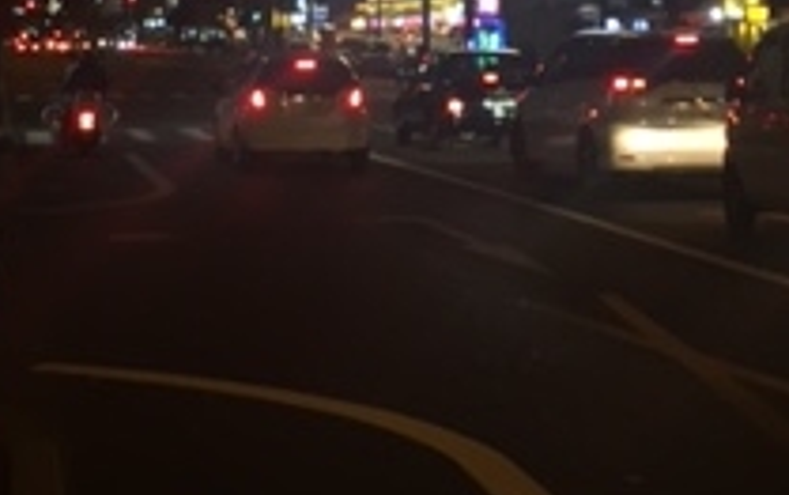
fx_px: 2023
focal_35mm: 94
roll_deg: -0.6
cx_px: 381
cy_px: -200
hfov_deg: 22.1
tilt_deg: +6.5
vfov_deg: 13.3
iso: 64
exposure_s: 1/30
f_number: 2.2
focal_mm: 4.15
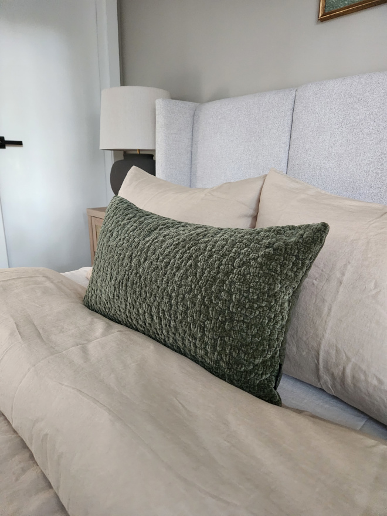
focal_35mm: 23
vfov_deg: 73.9
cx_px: 194
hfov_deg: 58.9
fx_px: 343
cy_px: 258
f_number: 1.8
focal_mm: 5.4
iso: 1000
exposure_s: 1/120
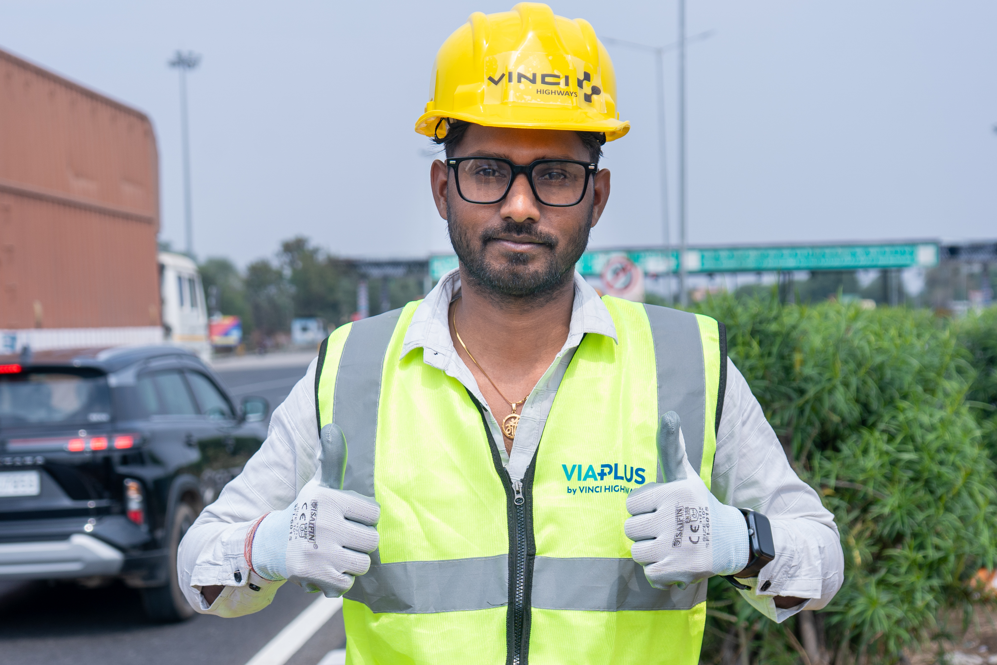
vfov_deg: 22.3
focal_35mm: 61
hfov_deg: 32.9
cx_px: 498
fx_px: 1689
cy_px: 332
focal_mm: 41
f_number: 4.5
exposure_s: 1/800
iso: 160
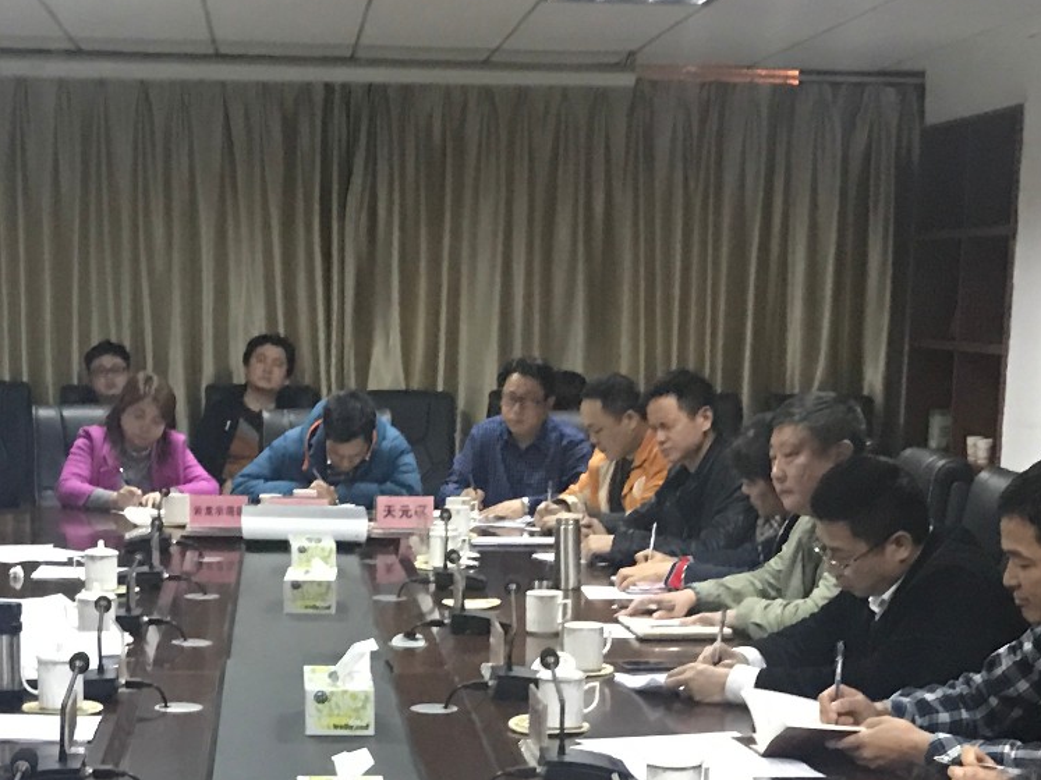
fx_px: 2255
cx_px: 478
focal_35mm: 75
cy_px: 781
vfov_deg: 19.1
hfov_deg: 26.0
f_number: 1.8
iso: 100
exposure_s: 1/13
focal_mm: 3.99
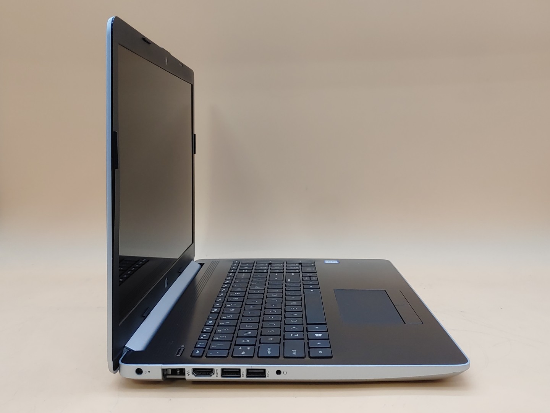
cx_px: 275
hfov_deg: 47.9
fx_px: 620
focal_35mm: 39
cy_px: 206
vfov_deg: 36.8
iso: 50
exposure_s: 1/120
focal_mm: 4.36
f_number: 1.8
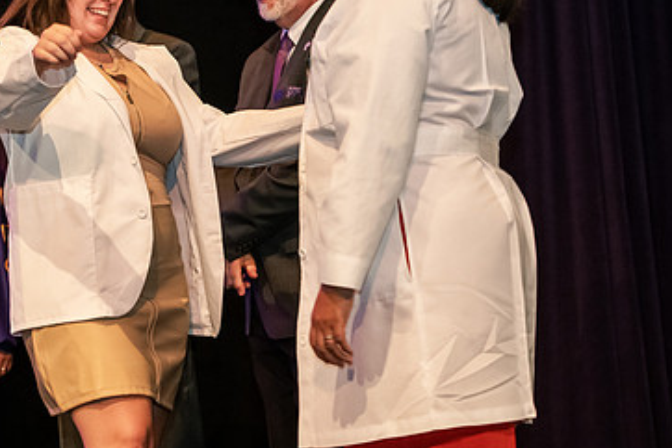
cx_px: 223
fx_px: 2332
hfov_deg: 16.4
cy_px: 122
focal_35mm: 125
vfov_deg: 10.9
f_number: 3.5
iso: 3200
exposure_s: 1/200
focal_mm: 78
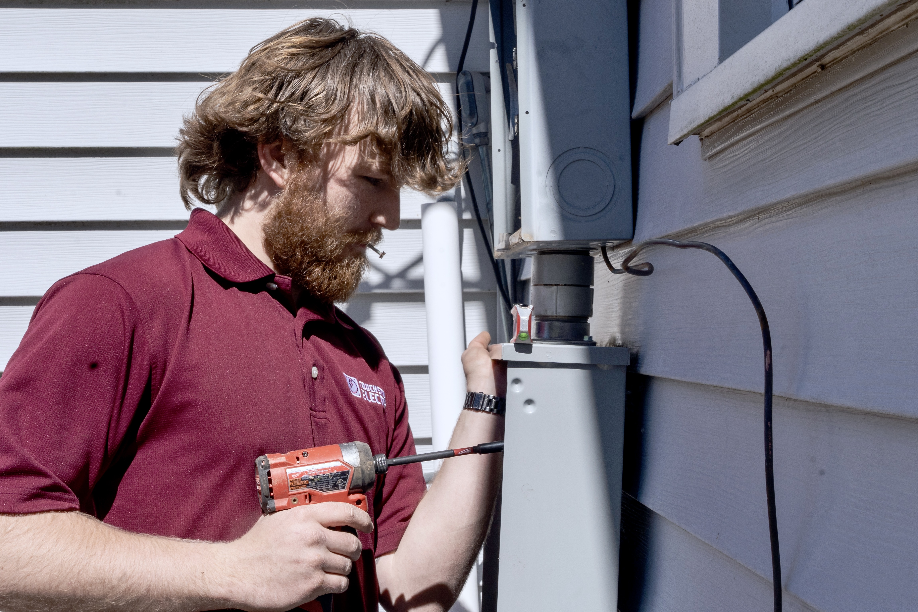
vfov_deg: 26.0
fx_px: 1326
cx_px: 459
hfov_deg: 38.2
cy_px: 306
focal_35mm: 52
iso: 320
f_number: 18
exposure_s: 1/200
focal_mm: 35
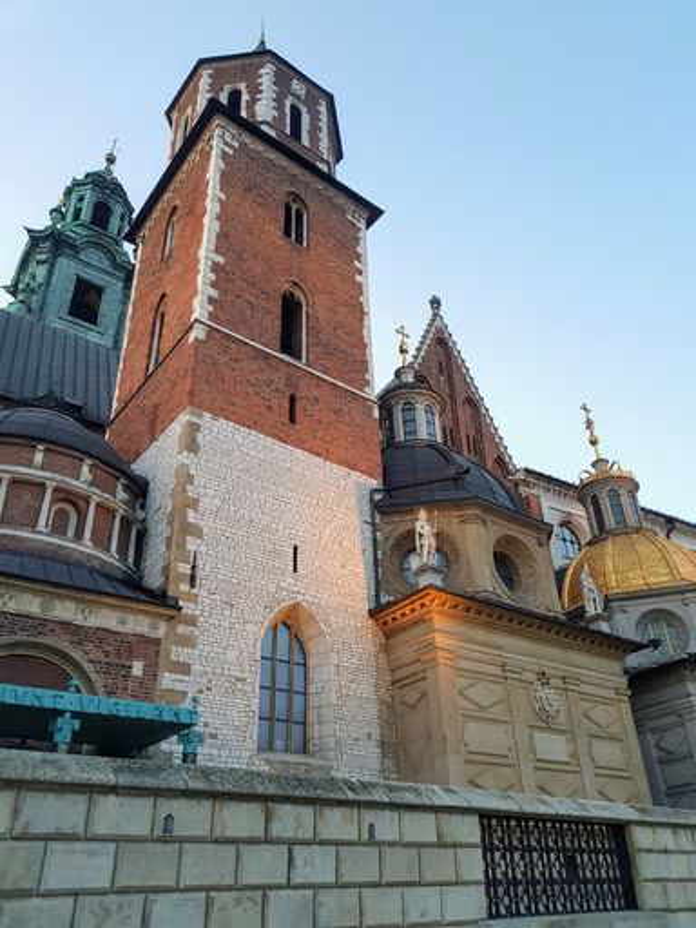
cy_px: 464
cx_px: 348
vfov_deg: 67.3
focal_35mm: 26
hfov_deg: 53.1
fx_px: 697
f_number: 1.7
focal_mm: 4.2
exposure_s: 1/50
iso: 160
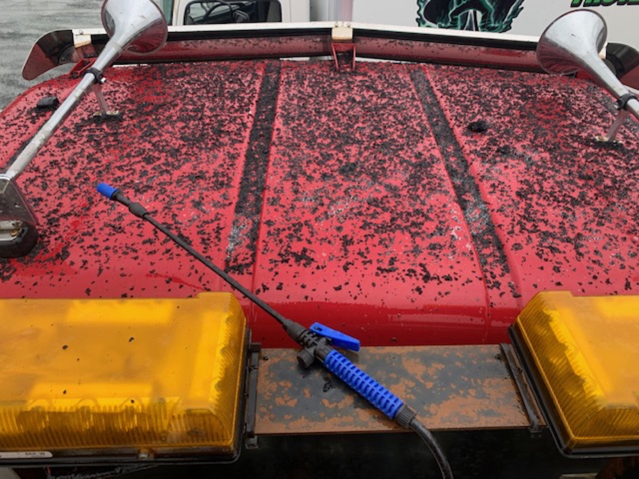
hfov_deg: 67.3
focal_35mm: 26
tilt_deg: -39.4
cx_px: 320
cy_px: 240
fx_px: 480
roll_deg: -1.9
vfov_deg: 53.1
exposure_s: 1/130
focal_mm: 4.25
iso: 25
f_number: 1.8
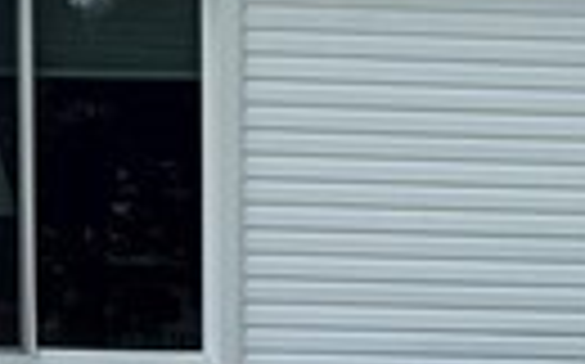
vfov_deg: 6.4
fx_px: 3202
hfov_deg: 10.2
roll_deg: -0.9
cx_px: 752
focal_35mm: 201
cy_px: 656
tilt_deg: -5.6
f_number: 1.78
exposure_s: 1/3759
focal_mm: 6.76
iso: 80
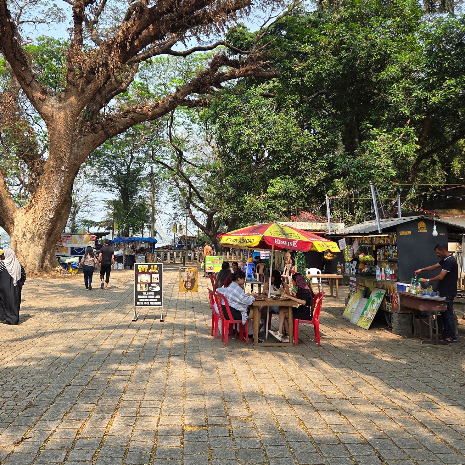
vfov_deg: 52.4
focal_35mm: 31
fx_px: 471
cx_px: 174
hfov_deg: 52.0
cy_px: 204
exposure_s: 1/1765
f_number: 1.8
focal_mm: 5.4
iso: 80
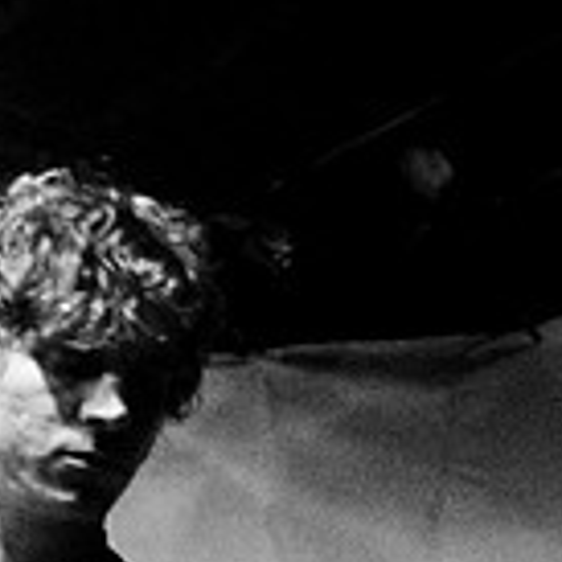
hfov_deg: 14.3
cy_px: 691
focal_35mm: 108
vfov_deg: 15.5
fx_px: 1984
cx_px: -447
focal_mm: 20
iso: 1250
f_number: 2.8
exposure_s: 1/20
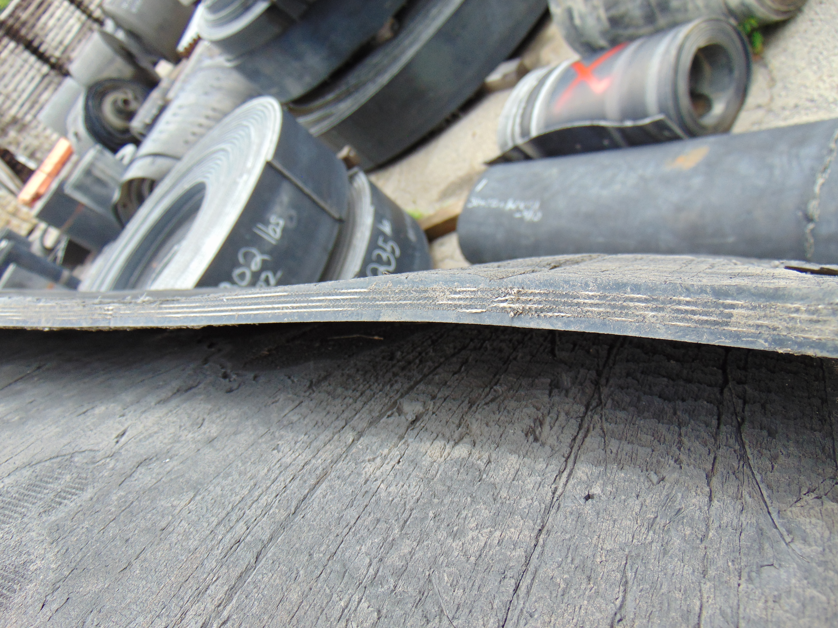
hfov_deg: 69.4
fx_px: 605
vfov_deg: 54.9
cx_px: 419
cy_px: 314
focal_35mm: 25
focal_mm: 4.5
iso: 80
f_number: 3
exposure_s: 1/125
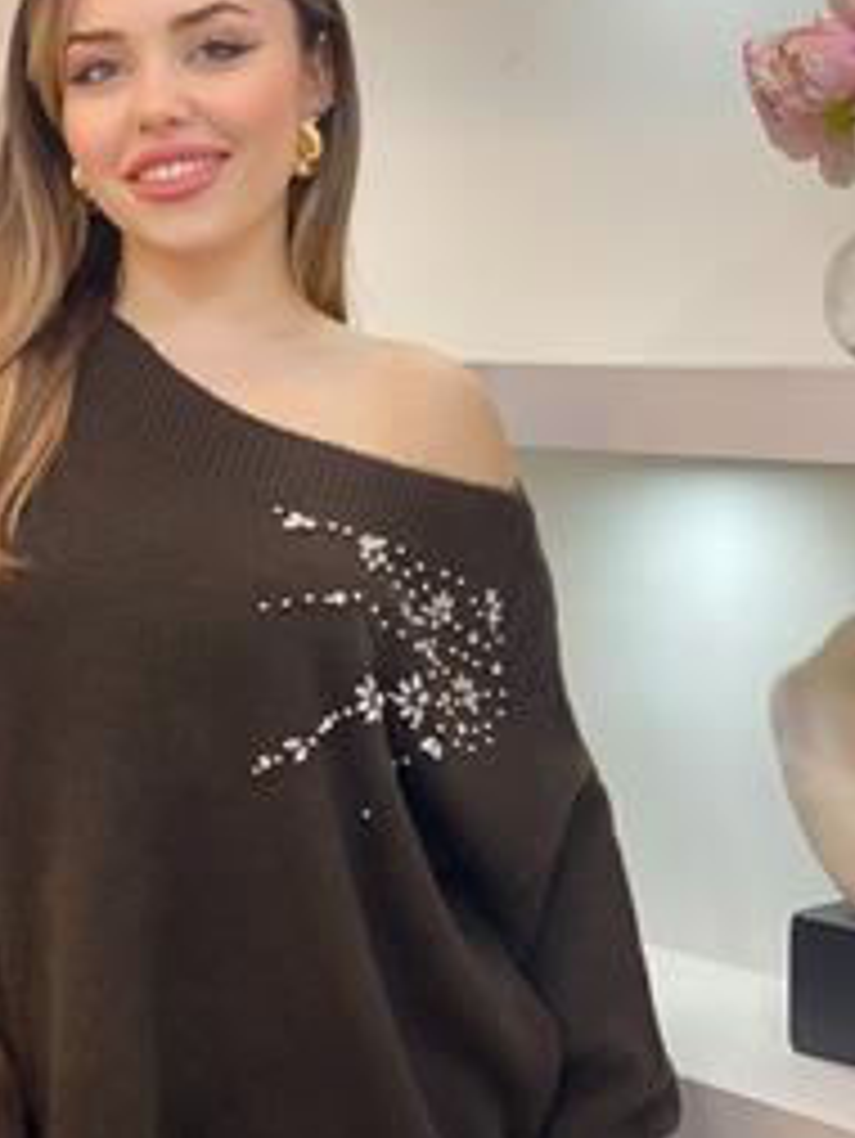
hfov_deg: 17.3
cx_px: 225
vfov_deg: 23.0
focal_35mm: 85
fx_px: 2797
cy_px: 650
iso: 125
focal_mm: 6
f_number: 2
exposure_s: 1/100
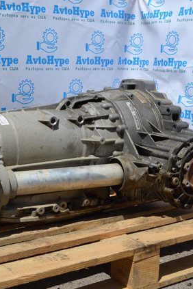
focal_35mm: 59
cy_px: 145
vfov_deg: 33.9
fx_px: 474
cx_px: 34
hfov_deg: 22.6
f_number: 8
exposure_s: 1/320
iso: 100
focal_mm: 26
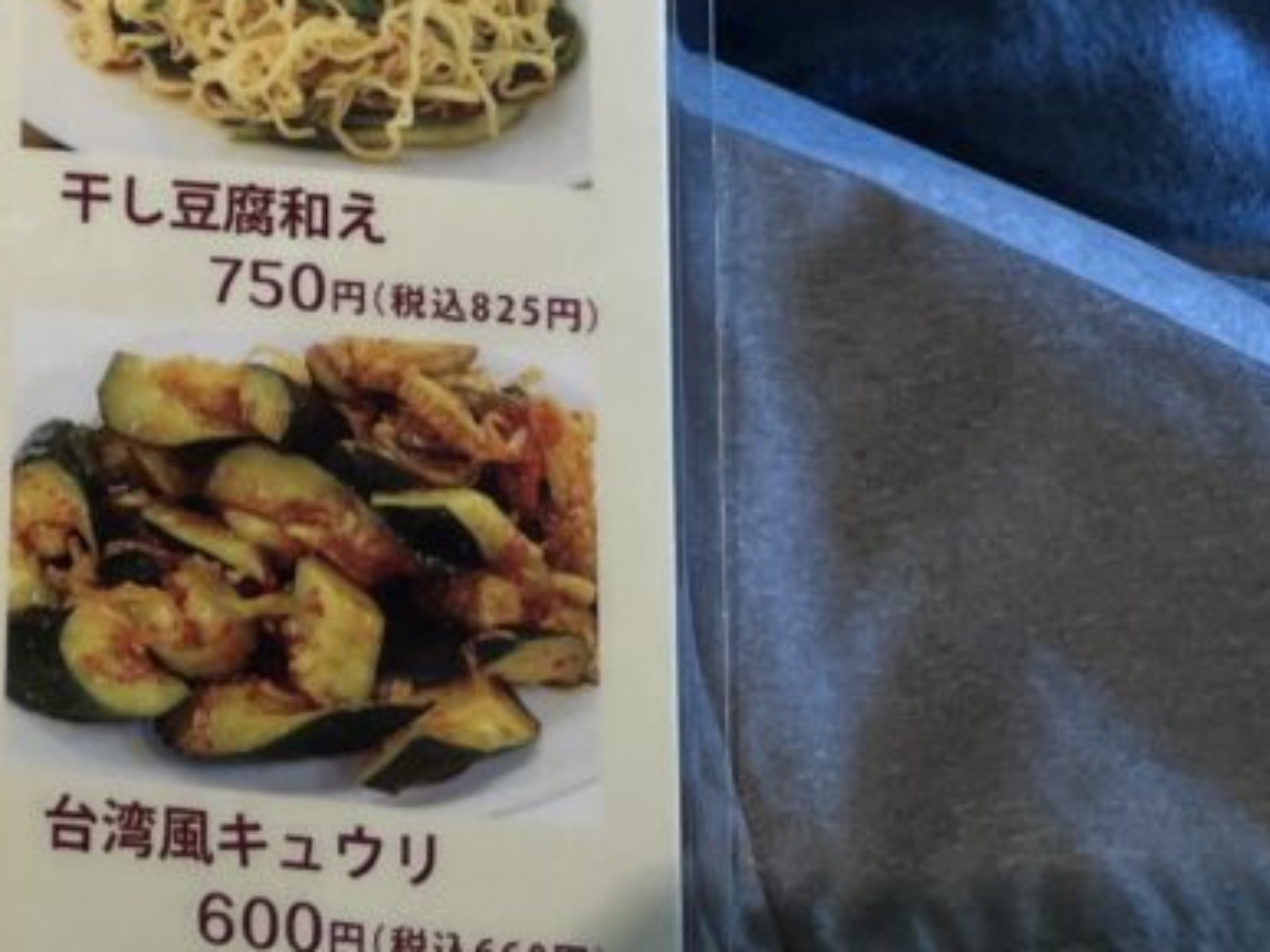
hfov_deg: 19.9
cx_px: -604
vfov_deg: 15.5
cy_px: -565
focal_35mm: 86
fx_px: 3154
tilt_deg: -73.4
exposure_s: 1/120
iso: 100
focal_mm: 5.1
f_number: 1.6
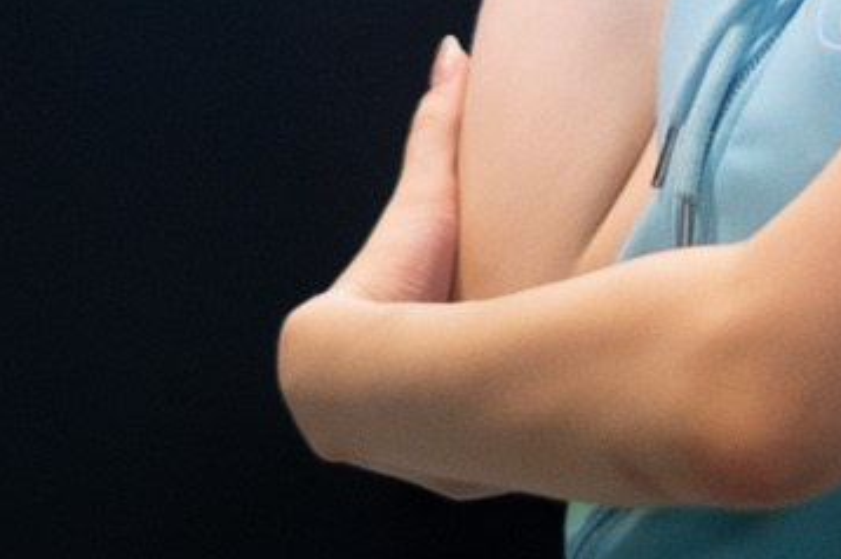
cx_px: 845
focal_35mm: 569
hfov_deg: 3.6
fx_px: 13280
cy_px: -1022
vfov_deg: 2.4
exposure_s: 1/500
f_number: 1.6
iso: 1600
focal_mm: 56
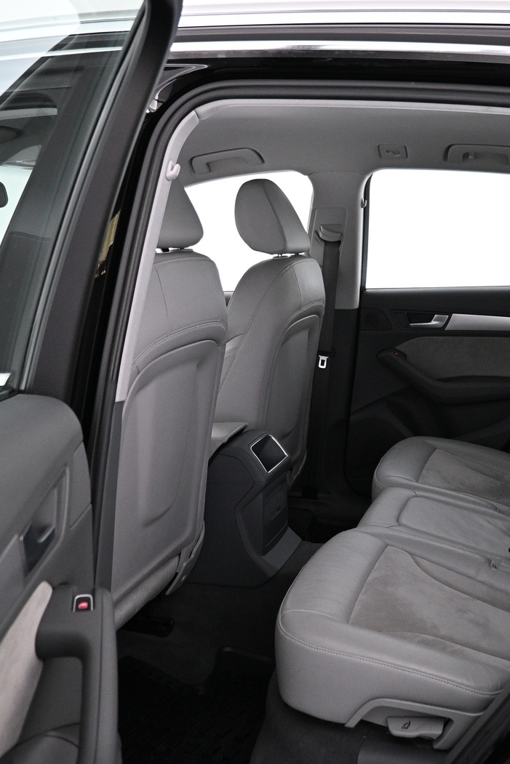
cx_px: 387
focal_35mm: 37
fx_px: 786
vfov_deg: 51.9
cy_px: 379
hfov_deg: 35.1
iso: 1600
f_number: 3.5
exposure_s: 1/40
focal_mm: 16
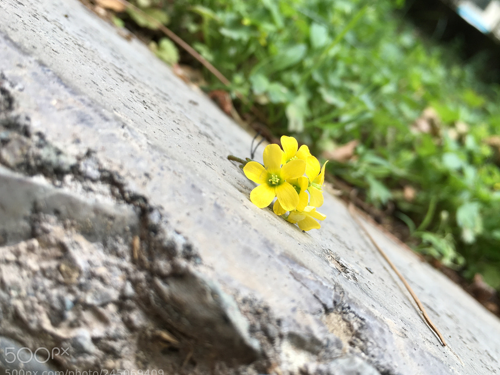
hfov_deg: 56.8
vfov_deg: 44.2
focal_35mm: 32
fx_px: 462
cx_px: 259
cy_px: 194
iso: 25
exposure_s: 1/121
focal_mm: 4.15
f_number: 2.2
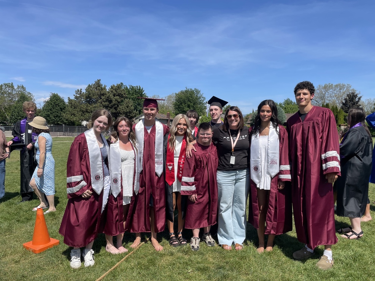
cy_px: 145
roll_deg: +0.1
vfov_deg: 51.4
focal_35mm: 27
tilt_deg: -2.5
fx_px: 293
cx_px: 194
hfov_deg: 65.3
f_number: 1.6
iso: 32
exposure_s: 1/2882
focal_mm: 4.2
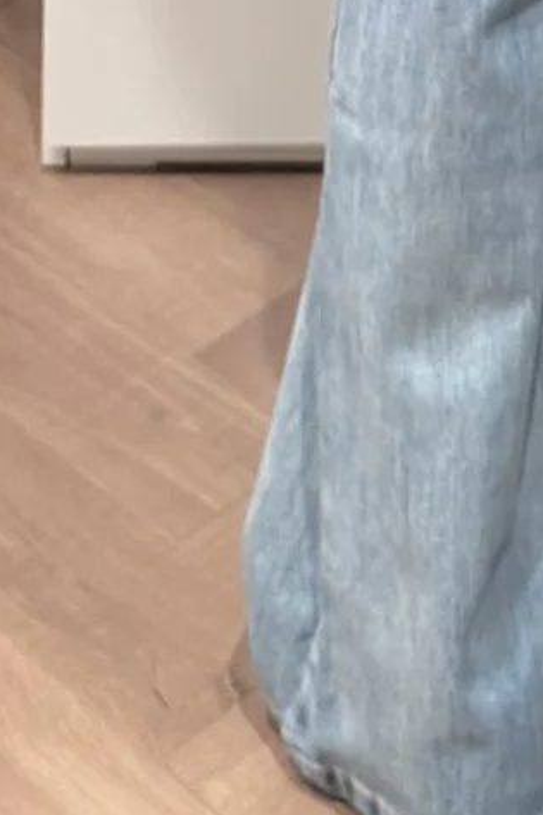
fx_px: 1721
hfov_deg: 17.6
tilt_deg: -11.8
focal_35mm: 76
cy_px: -202
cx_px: 514
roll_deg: -1.0
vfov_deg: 23.9
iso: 200
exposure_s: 1/100
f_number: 1.78
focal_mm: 6.76
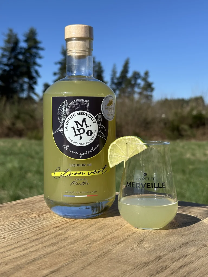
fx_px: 385
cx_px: 104
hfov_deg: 30.3
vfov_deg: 39.7
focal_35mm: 48
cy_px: 138
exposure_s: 1/4367
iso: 64
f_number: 1.78
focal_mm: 6.86
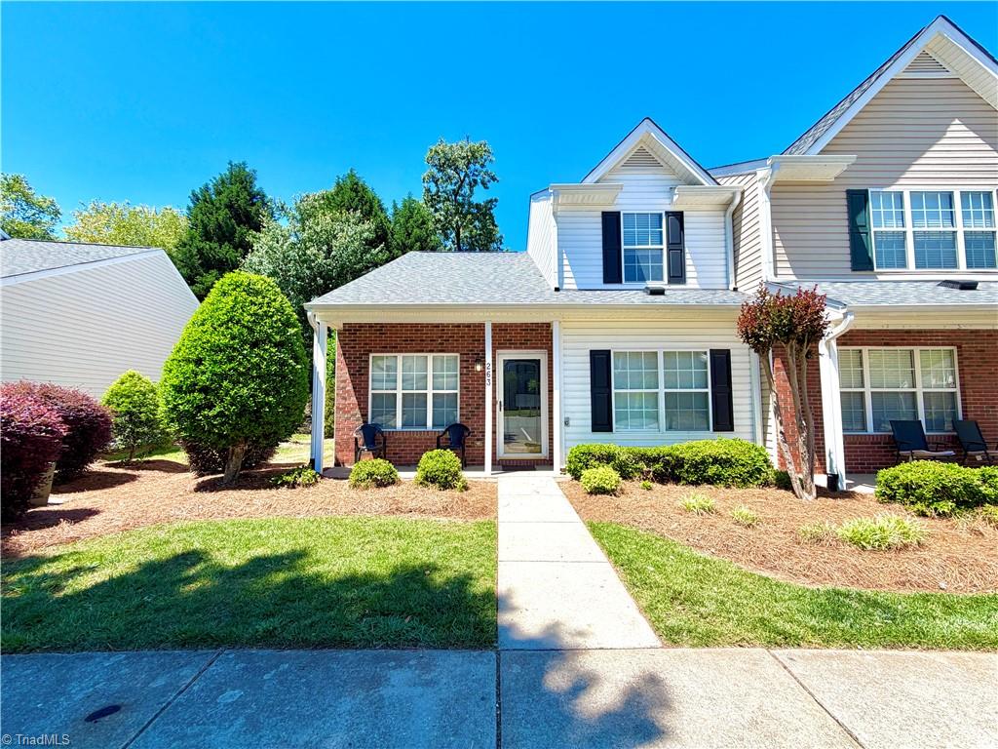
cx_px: 499
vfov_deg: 85.7
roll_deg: +0.7
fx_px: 404
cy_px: 374
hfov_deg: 102.1
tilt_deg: +3.7
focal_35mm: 14
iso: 32
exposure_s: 1/770
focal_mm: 2.22
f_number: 2.2
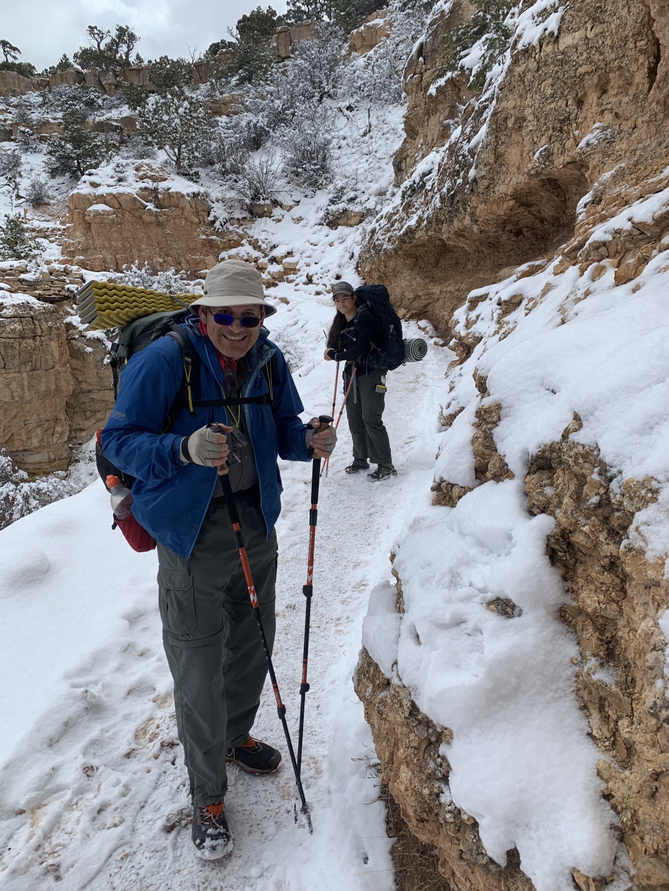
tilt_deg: -6.7
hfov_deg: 53.1
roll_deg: +4.4
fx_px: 670
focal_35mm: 26
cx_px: 334
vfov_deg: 67.3
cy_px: 446
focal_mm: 4.25
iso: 25
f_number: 1.8
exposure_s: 1/1427
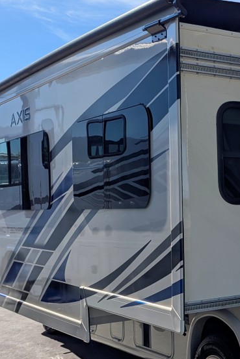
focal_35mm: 63
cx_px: 380
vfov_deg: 31.8
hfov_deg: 18.6
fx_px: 630
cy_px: 215
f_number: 1.85
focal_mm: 6.81
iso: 45
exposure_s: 1/2463
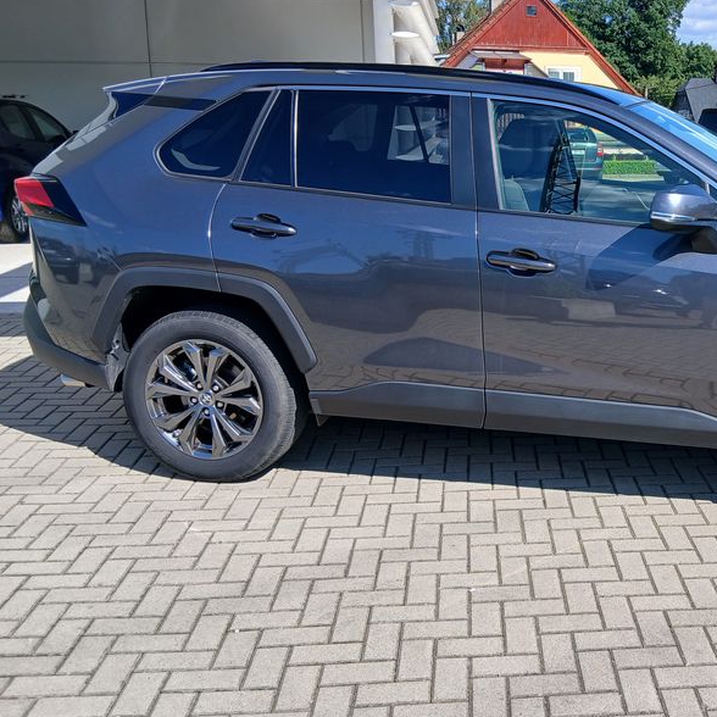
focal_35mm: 40
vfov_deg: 41.8
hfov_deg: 40.0
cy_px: 328
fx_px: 937
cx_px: 583
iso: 20
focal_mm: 3.98
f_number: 1.8
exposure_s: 1/333
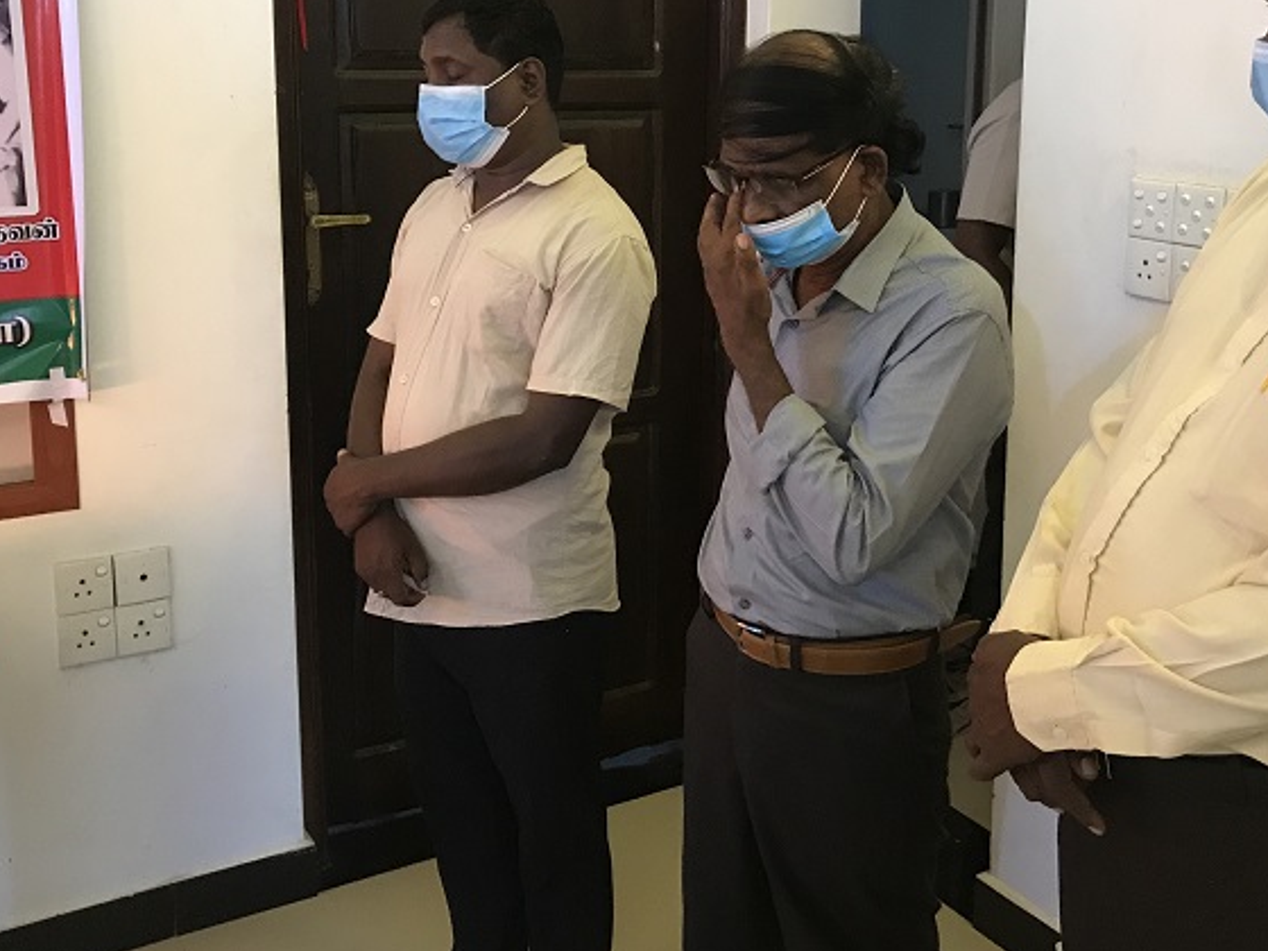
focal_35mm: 40
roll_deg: -0.8
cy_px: 340
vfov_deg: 35.7
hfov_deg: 46.6
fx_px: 1465
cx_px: 736
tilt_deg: -9.8
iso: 100
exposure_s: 1/14
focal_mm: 3.99
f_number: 1.8
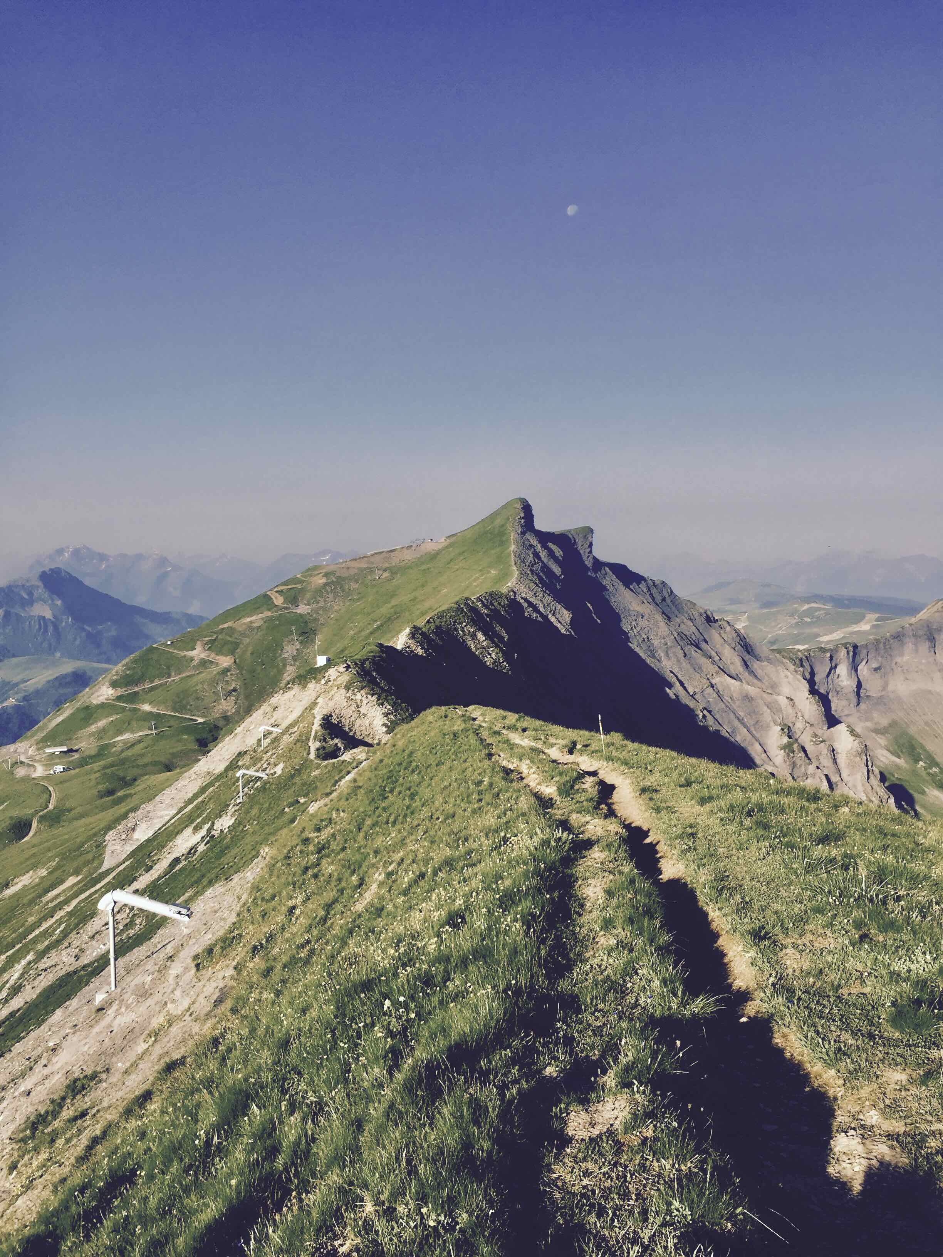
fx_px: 1053
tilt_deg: -3.2
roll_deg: +0.4
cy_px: 628
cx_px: 472
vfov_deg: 61.7
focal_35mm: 29
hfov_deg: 48.2
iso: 32
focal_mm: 4.15
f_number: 2.2
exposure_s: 1/1582
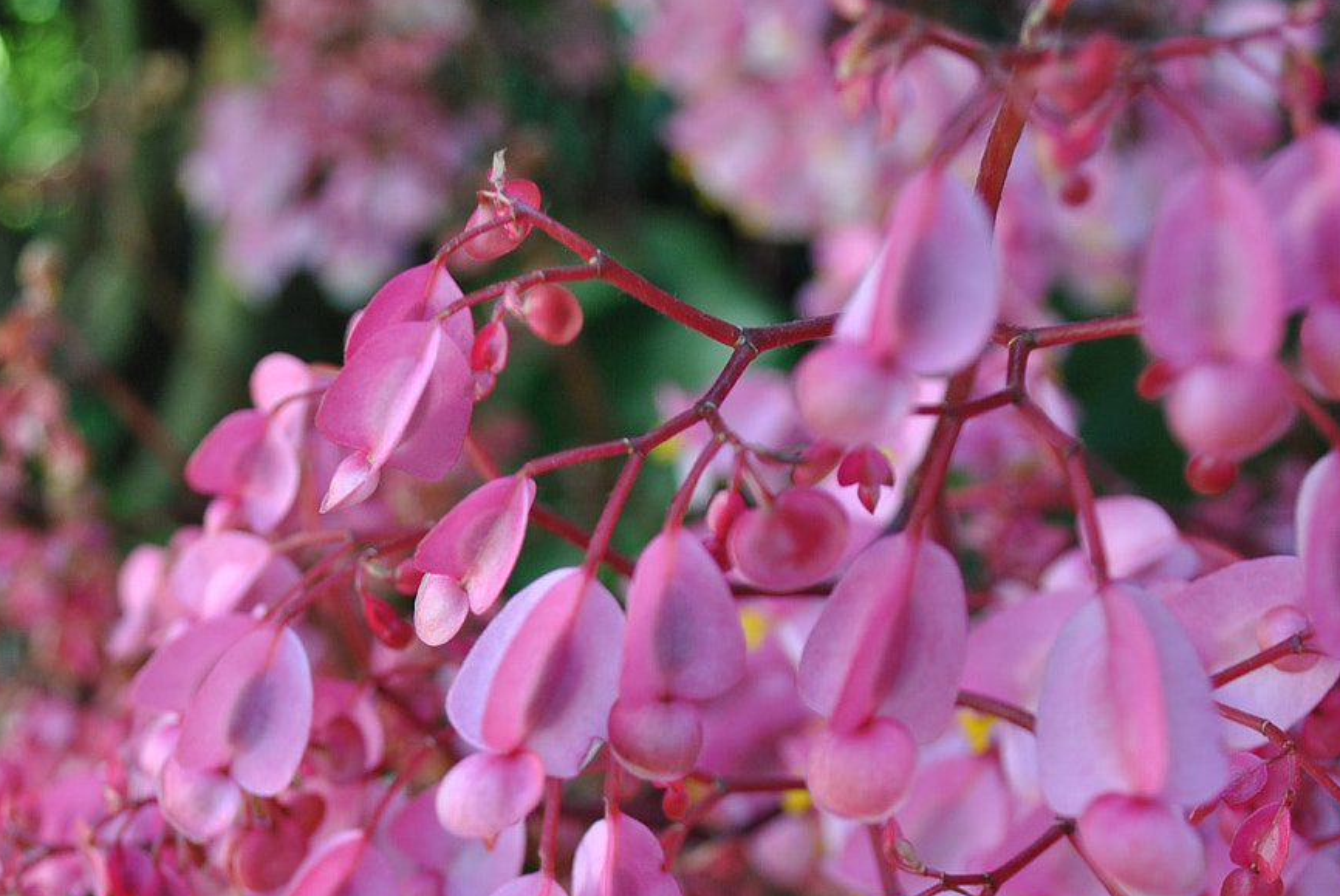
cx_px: 463
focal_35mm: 61
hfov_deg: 32.6
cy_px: 649
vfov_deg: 22.1
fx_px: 2272
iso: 200
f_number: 5
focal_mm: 22
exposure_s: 1/60
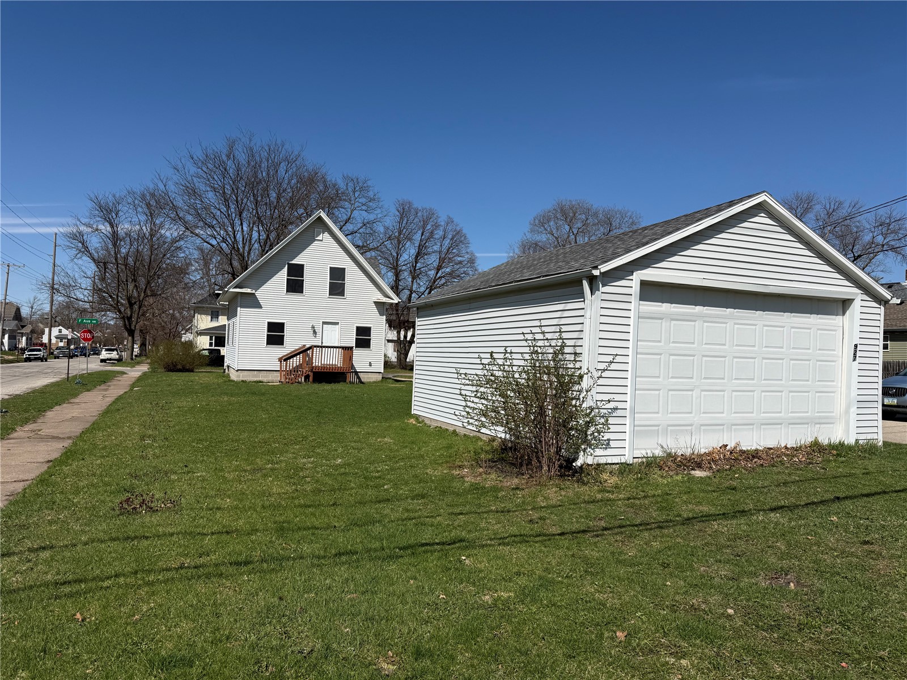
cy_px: 340
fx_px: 629
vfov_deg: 56.8
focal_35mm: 24
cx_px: 454
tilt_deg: +2.3
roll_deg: -2.2
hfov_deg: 71.6
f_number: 1.78
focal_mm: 6.76
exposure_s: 1/9091
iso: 80
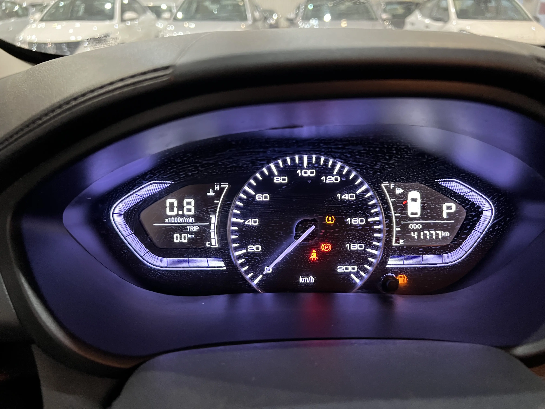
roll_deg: -0.9
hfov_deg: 67.3
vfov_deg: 53.1
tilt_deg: -22.0
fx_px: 409
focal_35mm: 26
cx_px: 272
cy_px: 204
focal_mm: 5.7
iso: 640
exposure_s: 1/40
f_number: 1.5
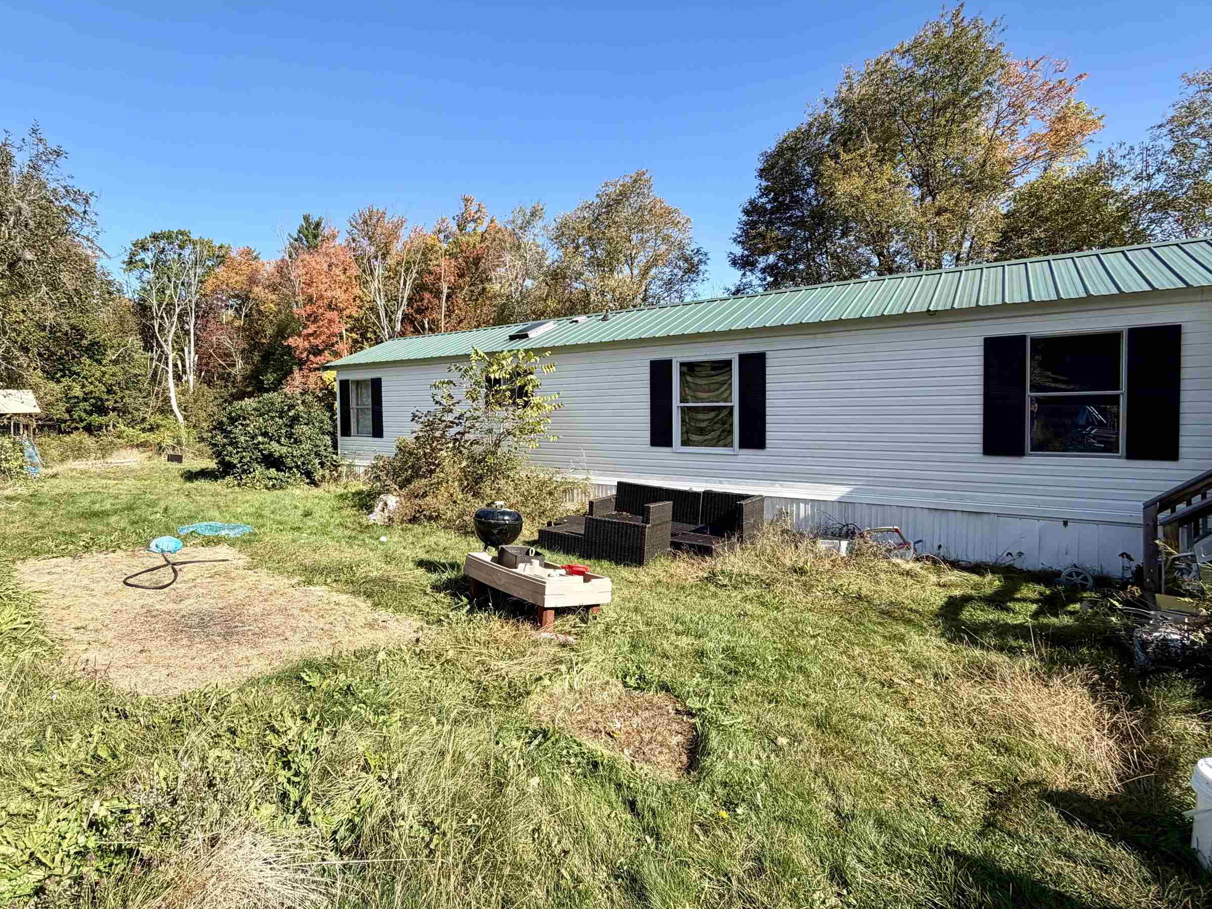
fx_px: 630
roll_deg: +1.2
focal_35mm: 18
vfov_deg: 71.5
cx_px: 478
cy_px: 428
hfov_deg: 86.5
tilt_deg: -1.8
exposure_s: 1/770
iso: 40
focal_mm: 2.22
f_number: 2.2
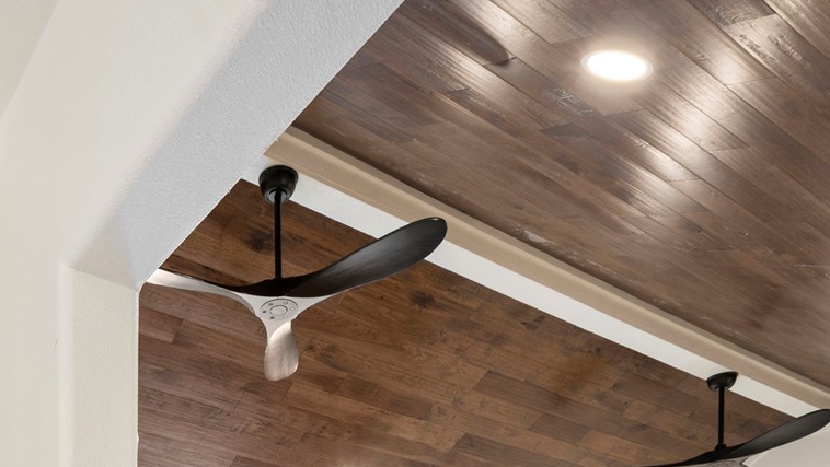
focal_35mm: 36
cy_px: 762
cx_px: 151
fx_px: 793
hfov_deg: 51.4
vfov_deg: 23.5
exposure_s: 1
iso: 100
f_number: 8
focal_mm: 12
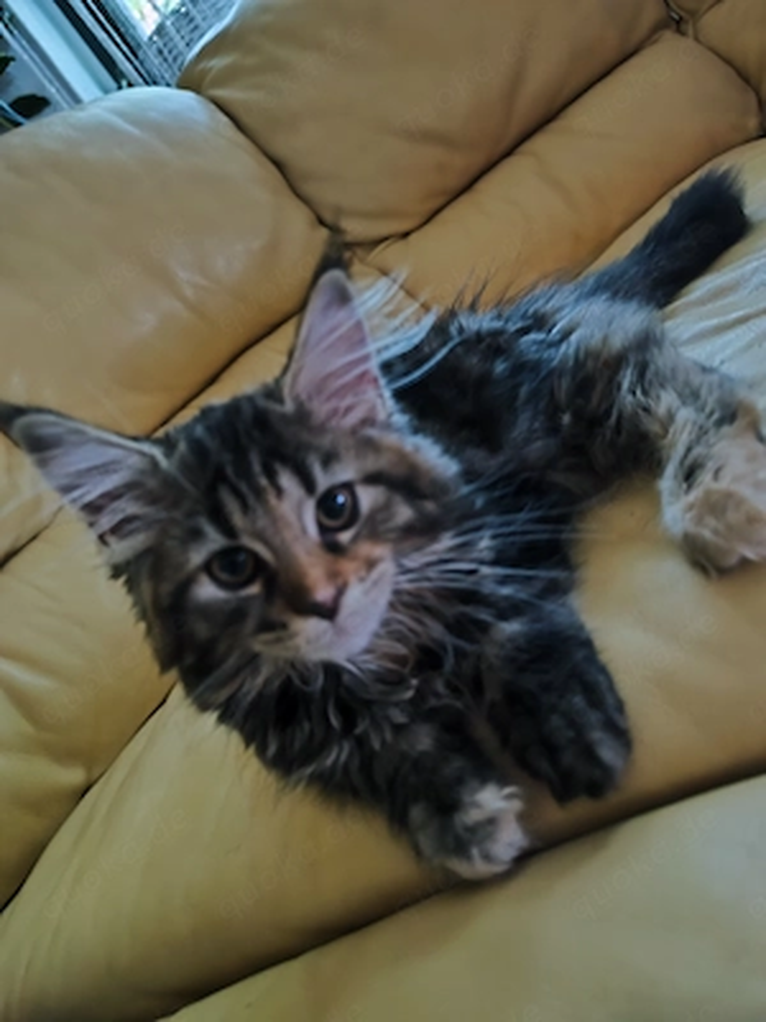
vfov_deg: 73.9
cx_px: 383
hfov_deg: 58.9
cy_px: 511
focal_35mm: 23
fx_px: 679
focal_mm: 7.01
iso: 21984
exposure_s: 1/14.3
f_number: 1.69
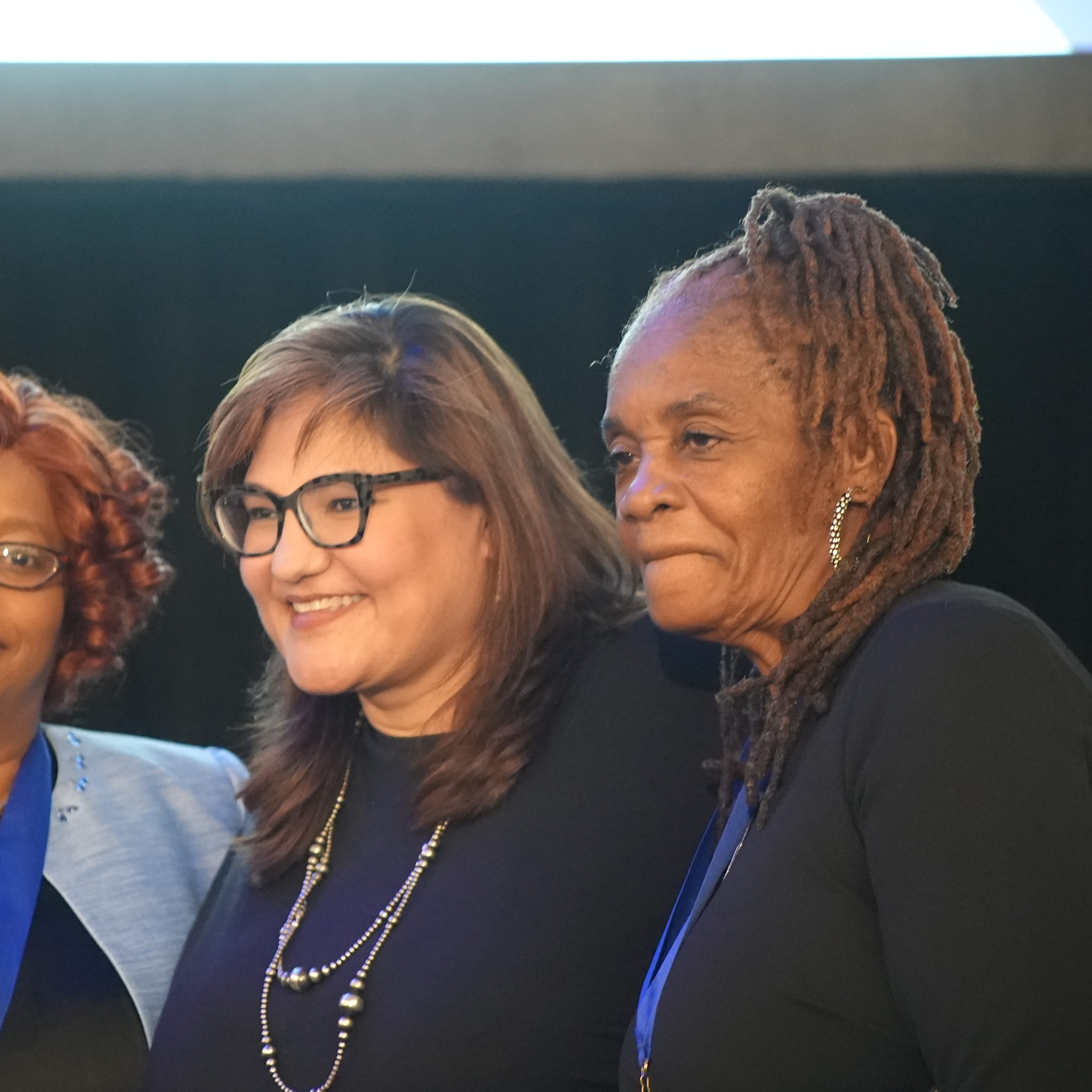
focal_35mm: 172
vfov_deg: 10.2
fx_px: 6139
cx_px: 407
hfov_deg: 10.2
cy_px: 546
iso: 12800
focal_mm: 135
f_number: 4.5
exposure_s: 1/30
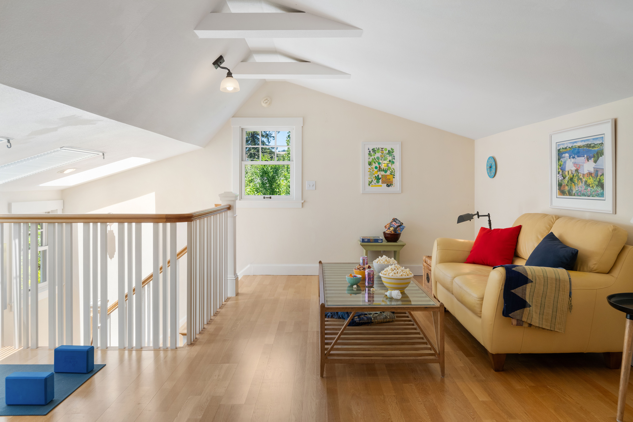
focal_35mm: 24
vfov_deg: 53.1
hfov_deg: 73.7
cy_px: 211
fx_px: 422
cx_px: 316
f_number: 8
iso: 400
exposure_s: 1/20
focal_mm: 24
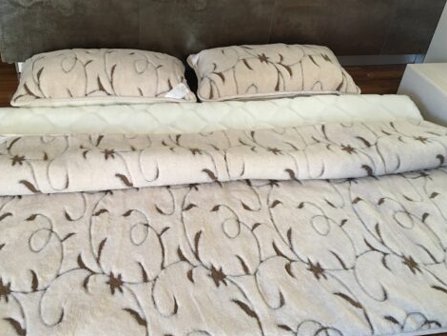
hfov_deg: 49.9
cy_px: 187
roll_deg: -4.2
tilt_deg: -39.1
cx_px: 187
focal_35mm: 37
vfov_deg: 38.7
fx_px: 478
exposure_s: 1/33
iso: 125
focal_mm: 4.15
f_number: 2.2
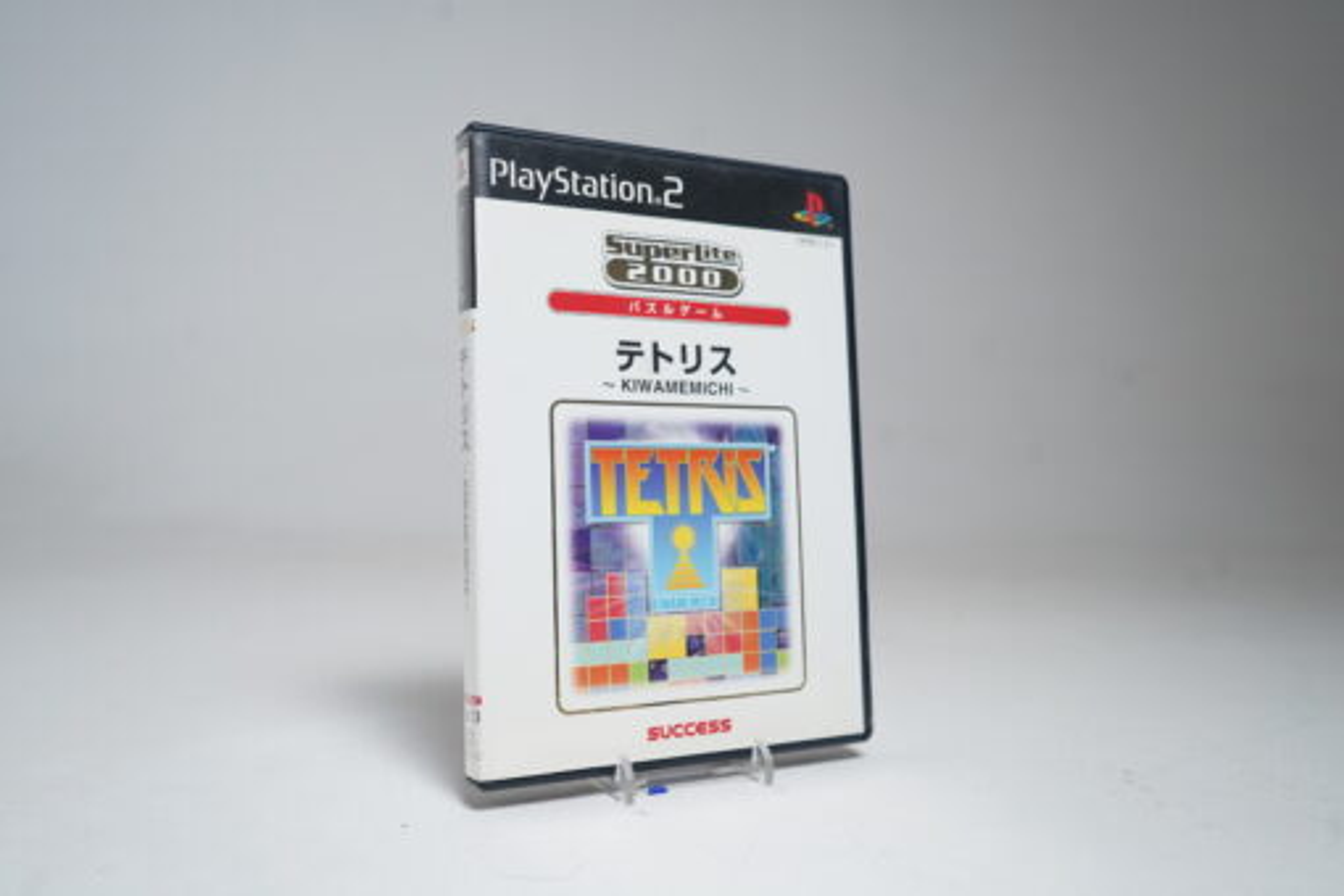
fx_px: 1083
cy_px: 448
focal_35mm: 29
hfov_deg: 63.7
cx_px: 672
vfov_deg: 45.0
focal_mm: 29
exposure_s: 1/30
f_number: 5
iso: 500
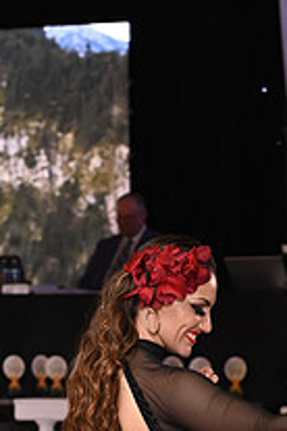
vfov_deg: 9.1
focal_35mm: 224
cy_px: 521
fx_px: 2678
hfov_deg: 6.1
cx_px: 296
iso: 2000
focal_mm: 80
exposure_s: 1/200
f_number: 5
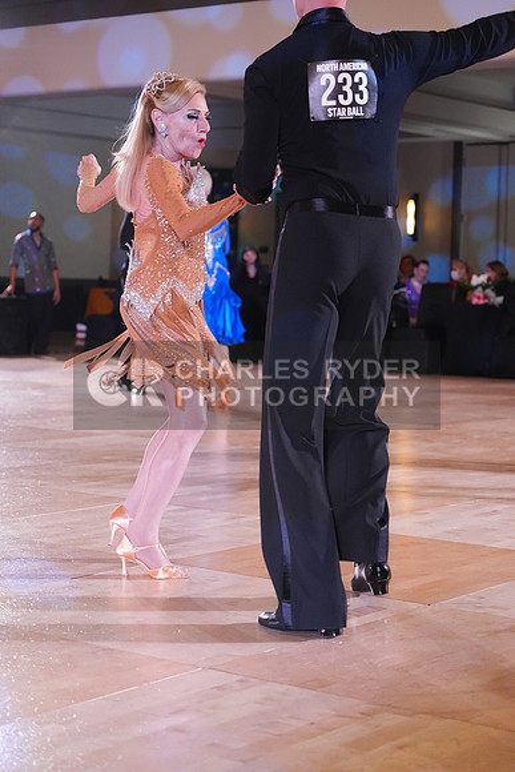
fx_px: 1501
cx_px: 258
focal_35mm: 70
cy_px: 386
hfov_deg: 19.5
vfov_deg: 28.8
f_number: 4
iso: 3200
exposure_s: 1/250
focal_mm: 70
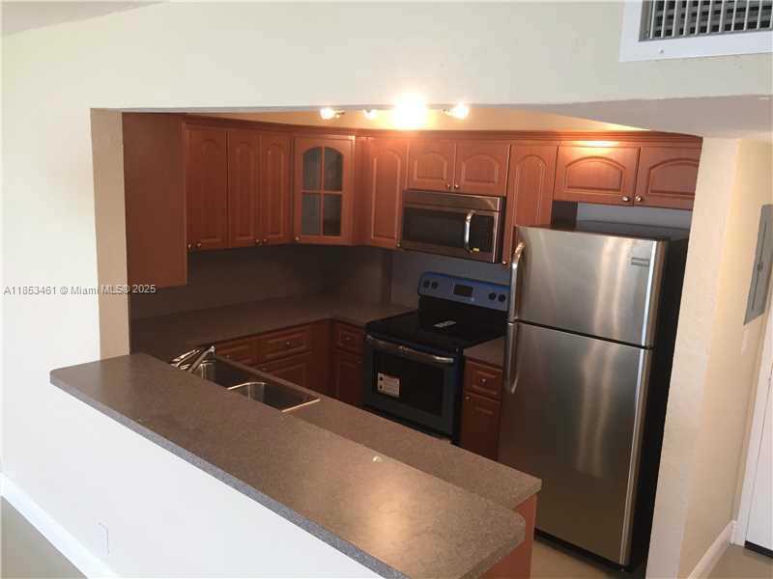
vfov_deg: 48.2
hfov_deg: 61.7
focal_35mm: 29
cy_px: 290
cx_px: 386
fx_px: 648
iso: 64
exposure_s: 1/30
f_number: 2.2
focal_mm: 4.15
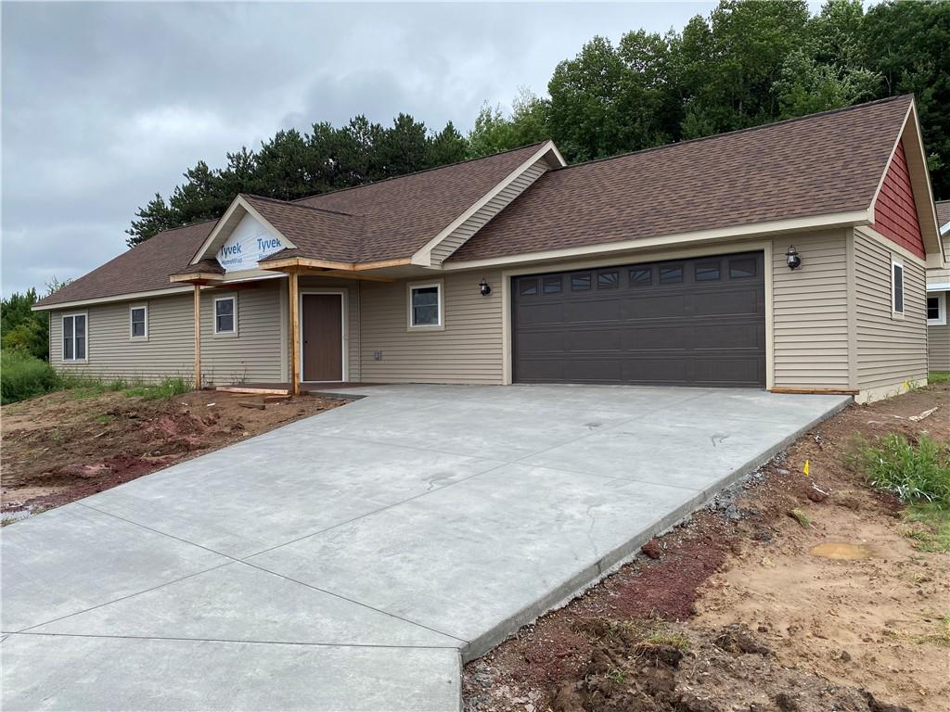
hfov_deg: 67.3
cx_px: 475
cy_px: 356
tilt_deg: +0.4
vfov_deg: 53.1
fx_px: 714
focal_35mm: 26
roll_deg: +0.1
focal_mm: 4.25
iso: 32
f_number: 1.8
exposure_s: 1/864
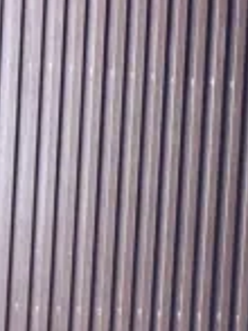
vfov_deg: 14.9
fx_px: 1253
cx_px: 262
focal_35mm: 131
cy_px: 315
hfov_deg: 11.2
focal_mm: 6.76
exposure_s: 1/50
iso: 200
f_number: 1.78
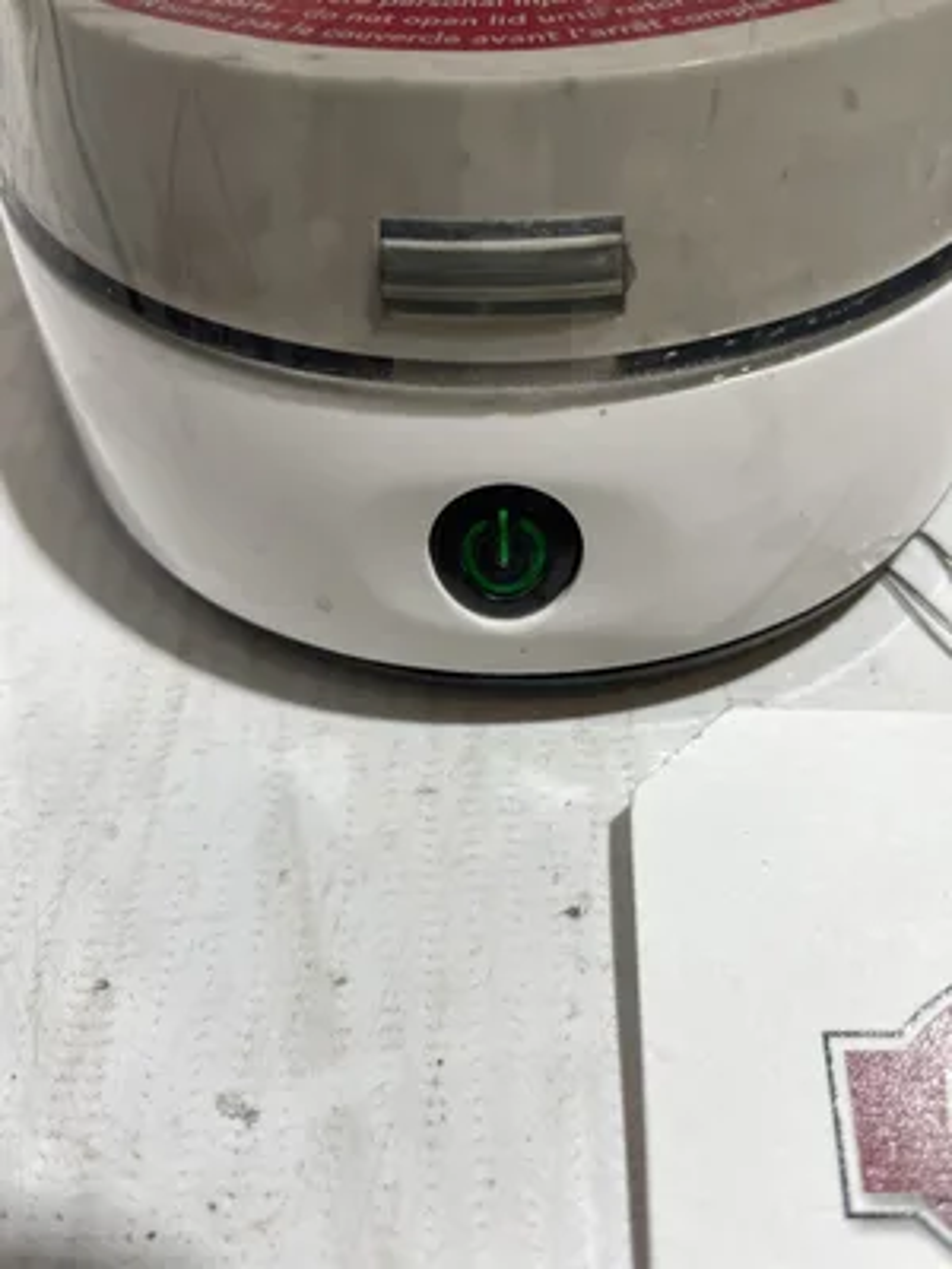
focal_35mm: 26
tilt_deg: -51.7
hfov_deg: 53.1
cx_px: 476
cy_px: 634
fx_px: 953
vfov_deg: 67.3
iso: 50
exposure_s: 1/120
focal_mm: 4.2
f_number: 1.6
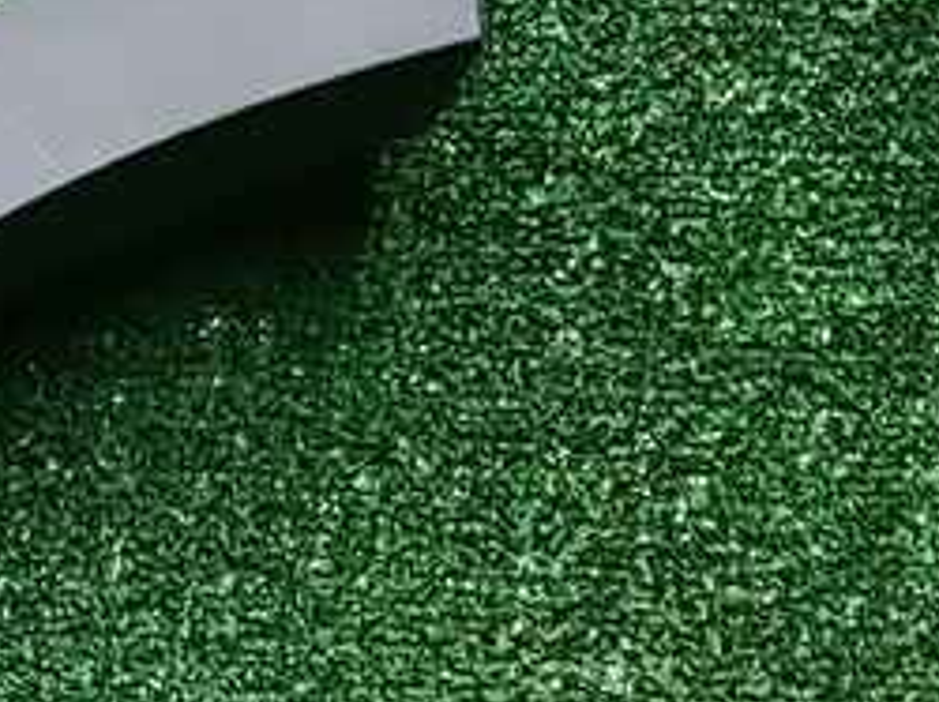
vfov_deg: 9.6
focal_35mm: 150
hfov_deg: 10.3
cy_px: 991
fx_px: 4065
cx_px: -1709
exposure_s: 1/50
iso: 157
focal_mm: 5.4
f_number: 1.8
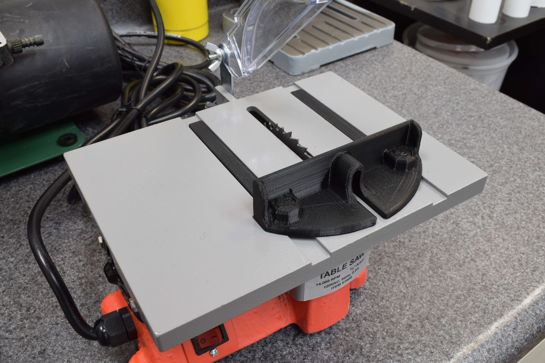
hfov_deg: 55.1
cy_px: 182
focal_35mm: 34
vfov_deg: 38.4
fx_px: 522
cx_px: 272
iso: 100
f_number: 16
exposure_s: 1
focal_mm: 23
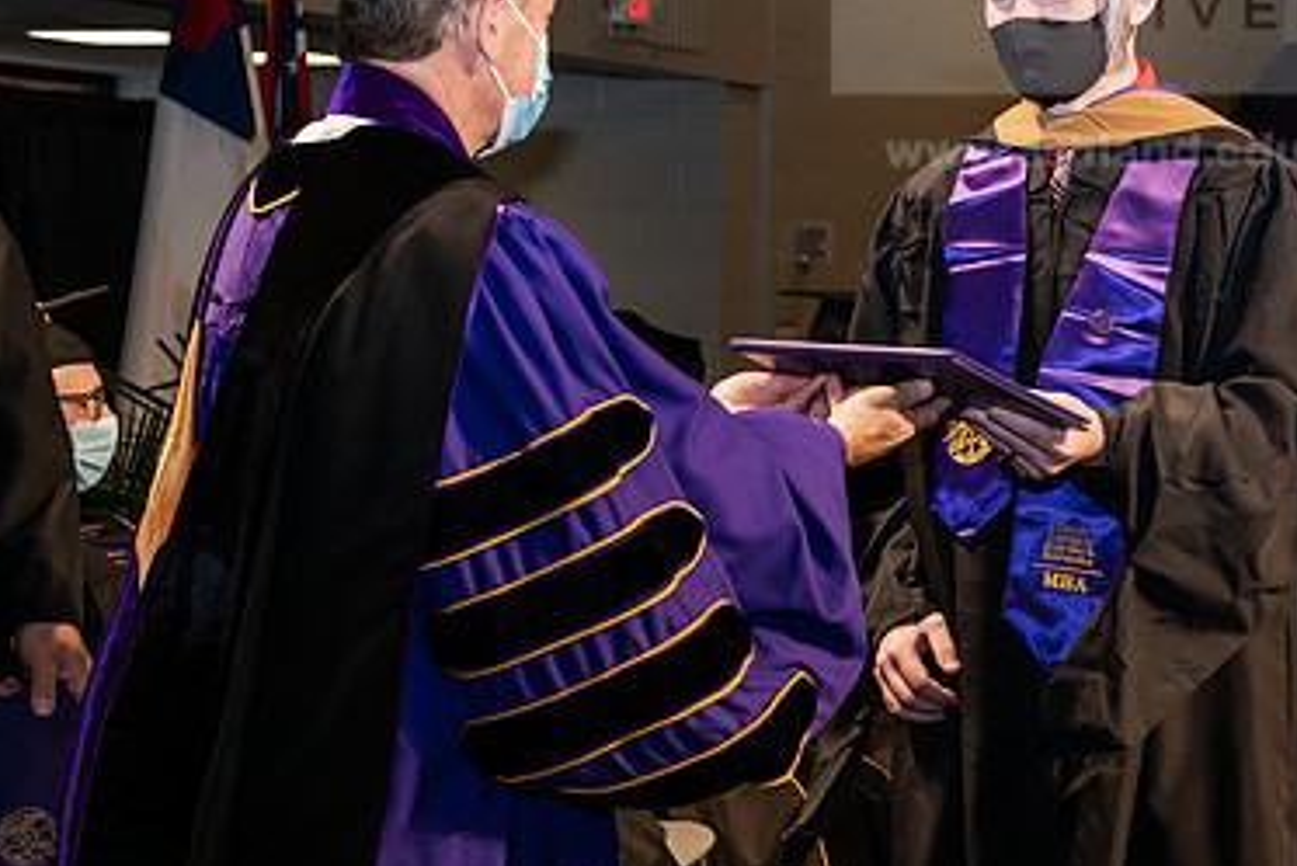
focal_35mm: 87
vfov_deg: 15.7
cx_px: 727
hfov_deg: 23.4
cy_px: 224
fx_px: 3135
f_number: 6.3
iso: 1600
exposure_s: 1/200
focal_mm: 56
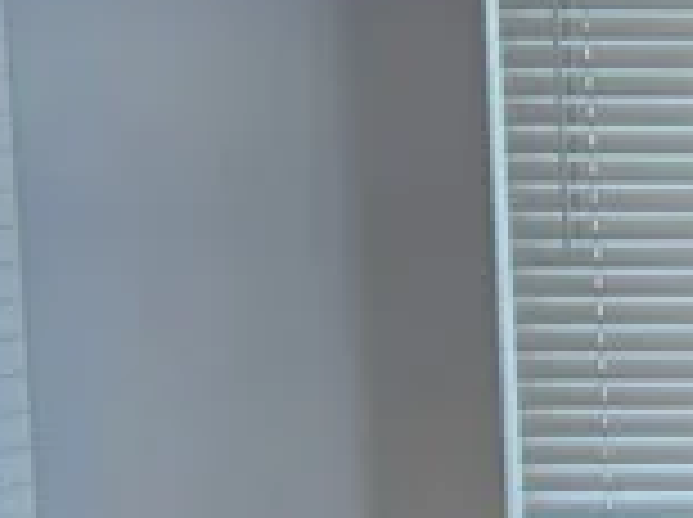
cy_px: 617
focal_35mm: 160
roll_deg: +2.6
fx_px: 3198
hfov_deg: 11.1
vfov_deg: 9.1
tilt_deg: -9.5
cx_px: 1418
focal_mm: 6.76
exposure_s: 1/120
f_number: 1.78
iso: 160
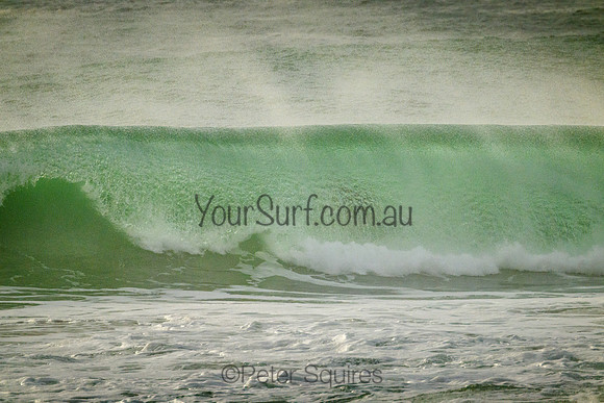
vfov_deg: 1.7
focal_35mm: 800
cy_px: 202
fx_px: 13425
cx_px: 302
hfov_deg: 2.6
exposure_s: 1/8000
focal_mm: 800
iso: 2800
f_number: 11
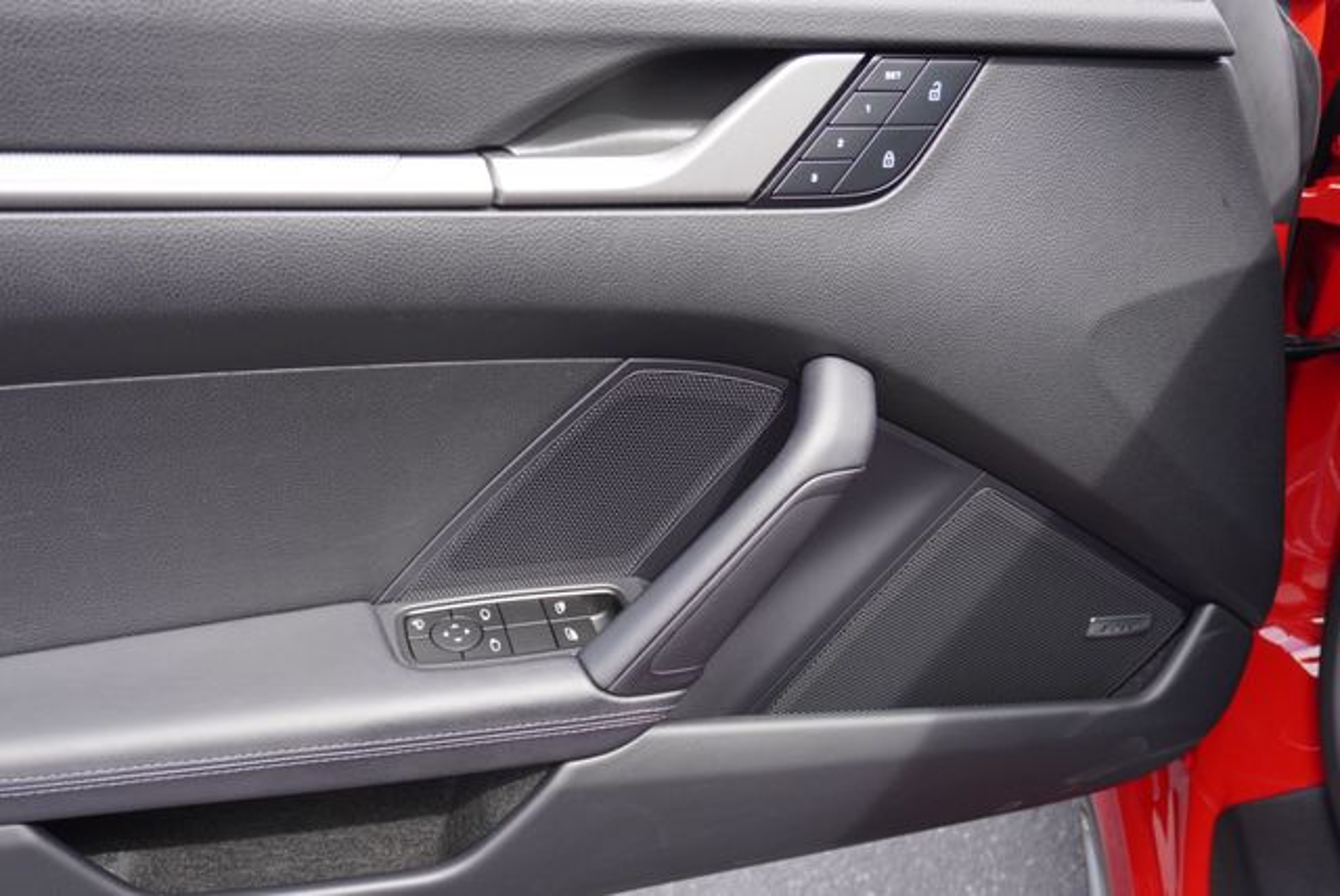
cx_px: 670
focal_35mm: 33
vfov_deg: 40.0
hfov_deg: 57.2
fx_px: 1229
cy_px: 448
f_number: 4
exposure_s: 1/160
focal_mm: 22
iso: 200
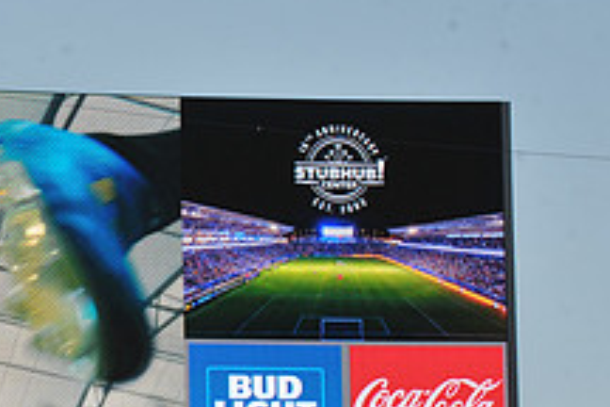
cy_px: 300
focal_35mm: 295
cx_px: -130
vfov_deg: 4.7
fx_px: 4998
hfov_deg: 6.9
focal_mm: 110
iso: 400
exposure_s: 1/400
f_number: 10
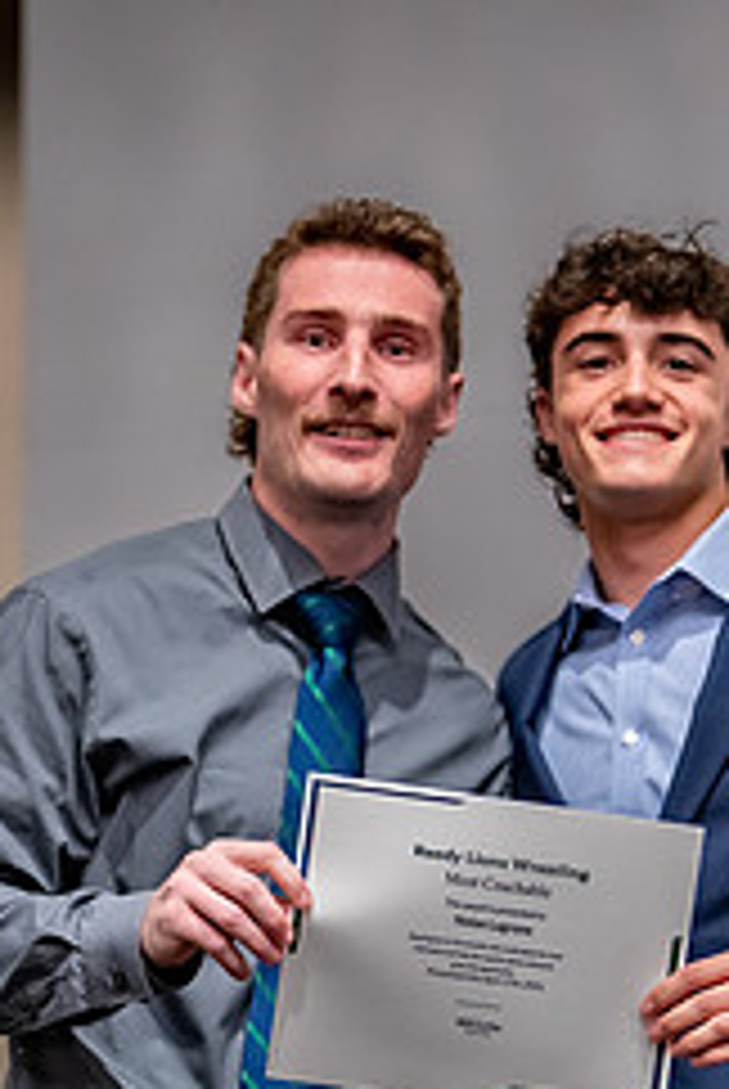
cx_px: 522
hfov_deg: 10.4
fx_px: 3998
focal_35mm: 132
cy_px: 896
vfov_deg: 15.4
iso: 1250
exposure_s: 1/320
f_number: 1.2
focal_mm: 50
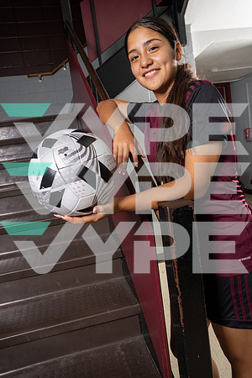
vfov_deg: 63.7
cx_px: 126
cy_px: 189
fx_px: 304
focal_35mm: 29
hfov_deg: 45.0
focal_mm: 29
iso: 400
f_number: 7.1
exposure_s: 1/250
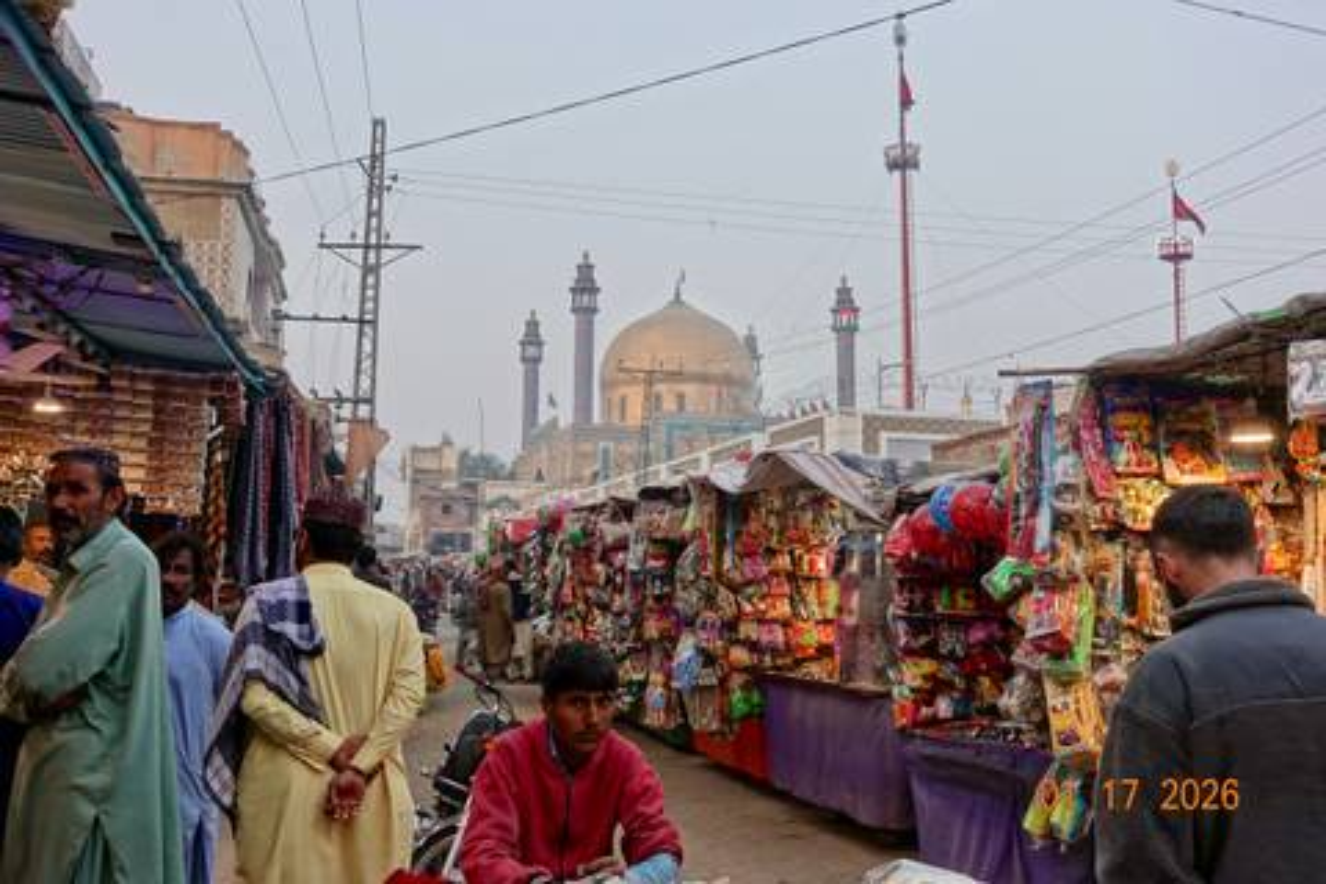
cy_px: 442
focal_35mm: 35
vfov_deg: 37.9
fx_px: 1289
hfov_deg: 54.4
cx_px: 663
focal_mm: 12.81
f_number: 3.5
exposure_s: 1/80
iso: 125
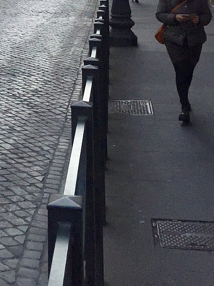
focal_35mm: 83
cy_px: -111
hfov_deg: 17.1
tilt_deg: +3.0
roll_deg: -0.2
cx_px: -33
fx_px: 684
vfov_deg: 20.9
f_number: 2.2
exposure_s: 1/1647
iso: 32
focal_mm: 4.15
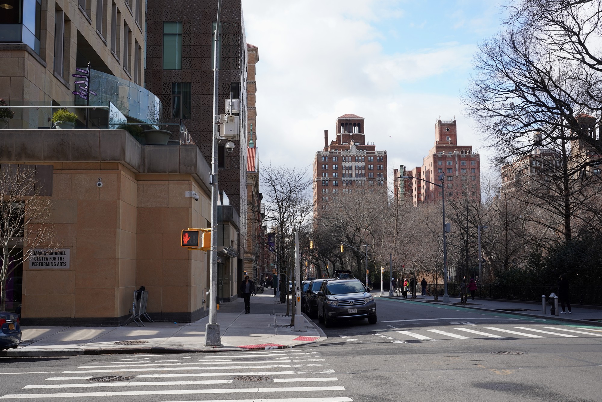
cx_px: 301
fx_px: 669
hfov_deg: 48.5
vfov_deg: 33.4
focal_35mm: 40
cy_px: 201
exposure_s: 1/100
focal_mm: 40
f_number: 14
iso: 250
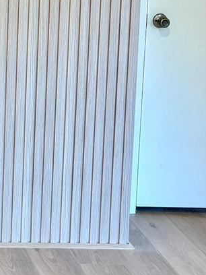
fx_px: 778
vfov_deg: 19.4
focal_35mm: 98
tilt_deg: -5.7
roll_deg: -0.3
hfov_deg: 13.4
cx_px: -178
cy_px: -9
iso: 80
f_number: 1.6
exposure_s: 1/60
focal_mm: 5.96
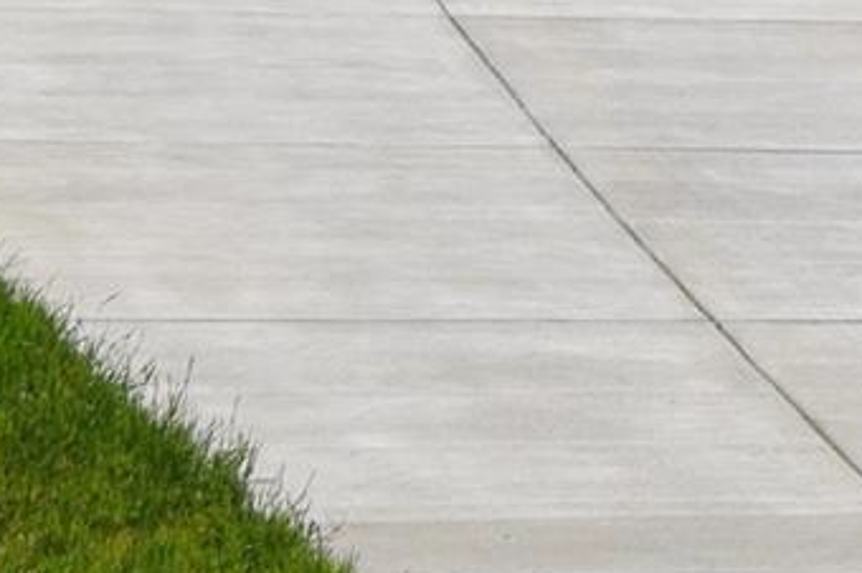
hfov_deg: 9.4
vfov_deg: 6.1
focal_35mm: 217
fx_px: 5191
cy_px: -645
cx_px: 1060
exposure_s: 1/400
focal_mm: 24
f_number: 10
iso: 200
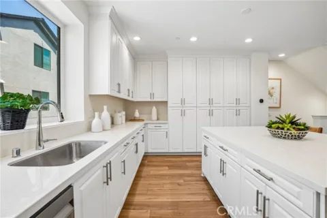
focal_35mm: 16
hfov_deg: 96.7
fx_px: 145
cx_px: 164
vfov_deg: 73.7
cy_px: 109
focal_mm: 16
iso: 400
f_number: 8
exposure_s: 1/40
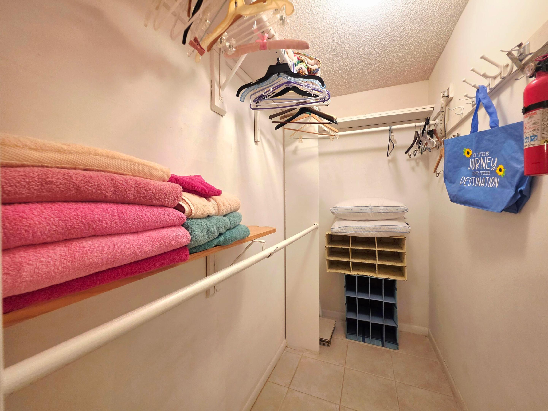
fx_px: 206
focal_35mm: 13
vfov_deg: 89.9
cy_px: 206
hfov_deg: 106.2
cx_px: 274
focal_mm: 2.2
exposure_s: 1/60.2
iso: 250
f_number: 1.9
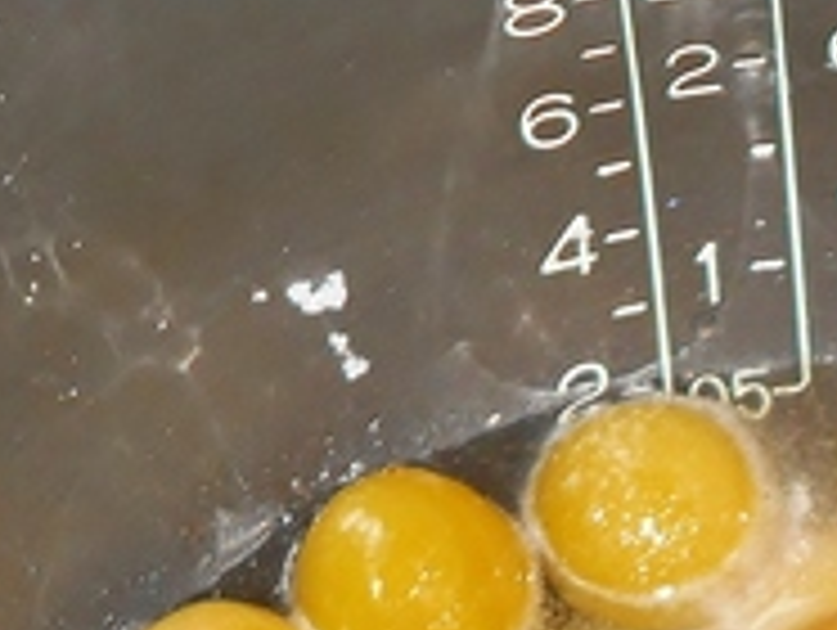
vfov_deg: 7.2
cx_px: 893
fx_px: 4891
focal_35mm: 202
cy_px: 1069
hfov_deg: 9.7
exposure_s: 1/60
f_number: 4.9
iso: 80
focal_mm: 10
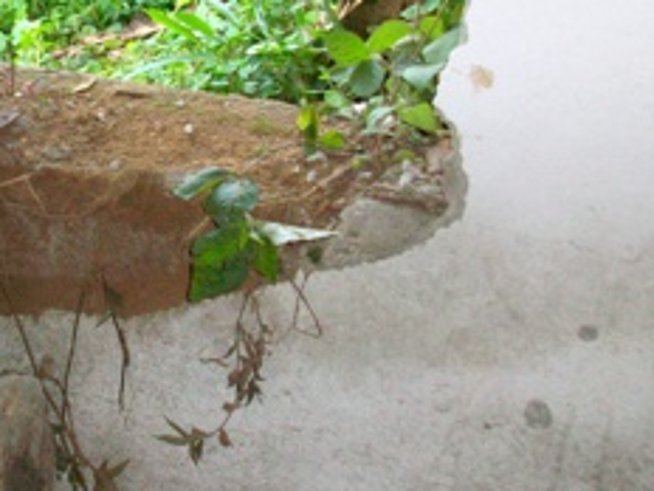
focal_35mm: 69
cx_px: 144
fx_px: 1304
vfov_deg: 21.0
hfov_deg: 27.7
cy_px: 95
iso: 120
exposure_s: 1/60
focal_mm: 5.7
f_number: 2.8
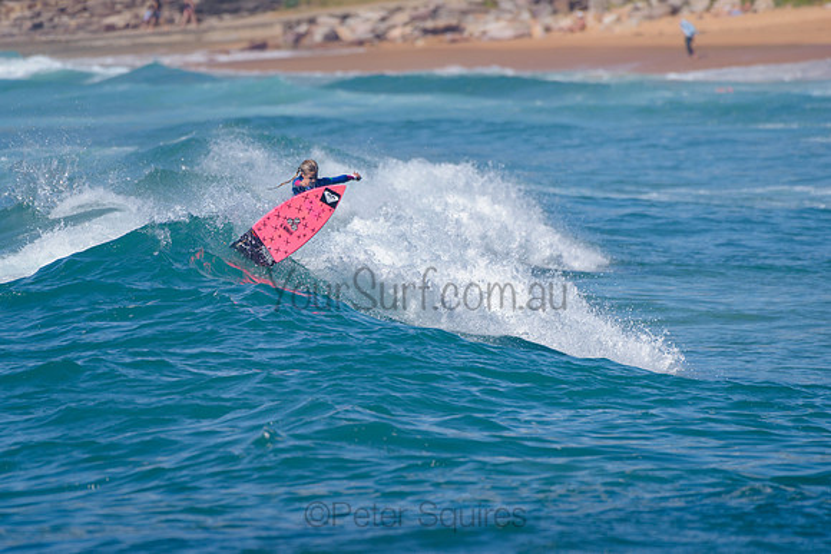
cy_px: 239
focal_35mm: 613
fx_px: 14148
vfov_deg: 2.2
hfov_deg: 3.4
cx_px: 322
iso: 140
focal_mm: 500
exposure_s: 1/2000
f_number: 5.6
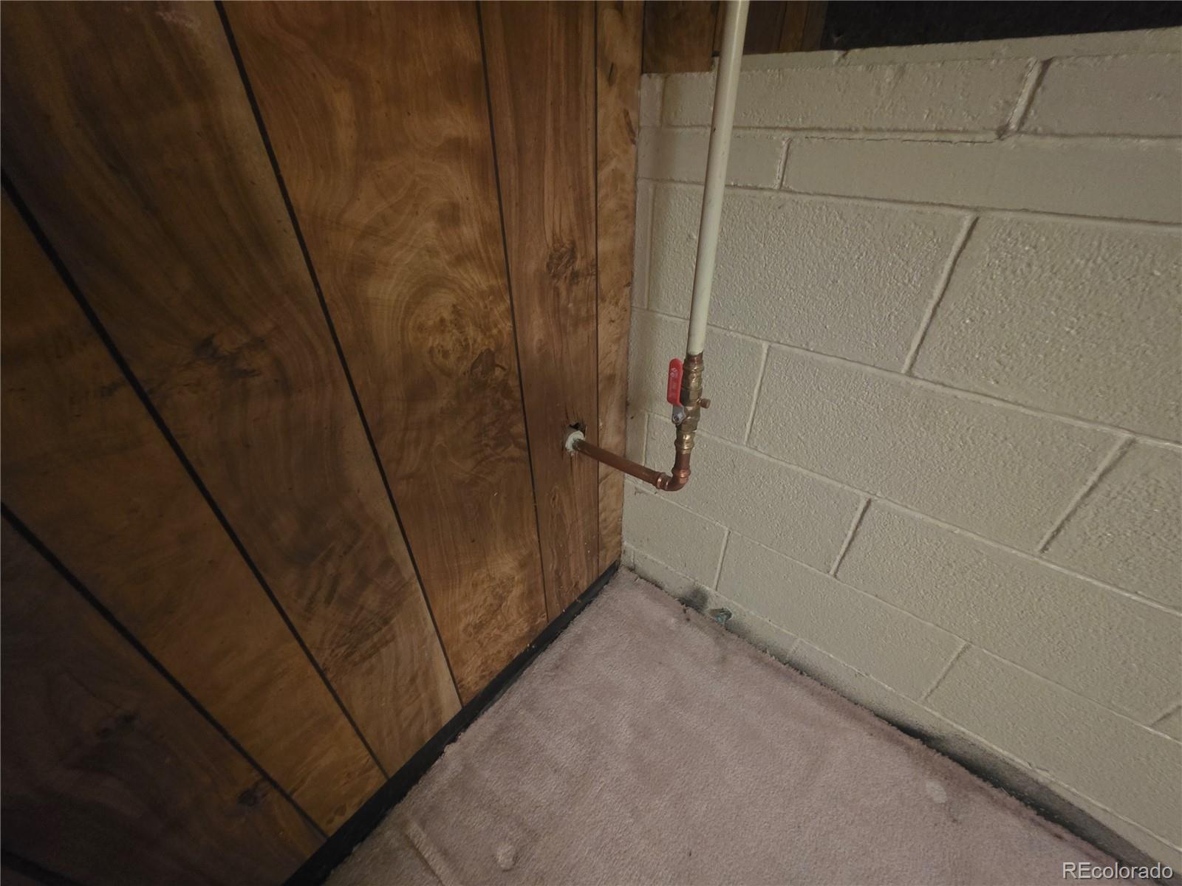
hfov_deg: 106.2
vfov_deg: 89.9
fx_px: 444
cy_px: 443
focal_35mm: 13
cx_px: 591
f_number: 1.9
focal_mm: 2.2
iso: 800
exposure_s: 1/30
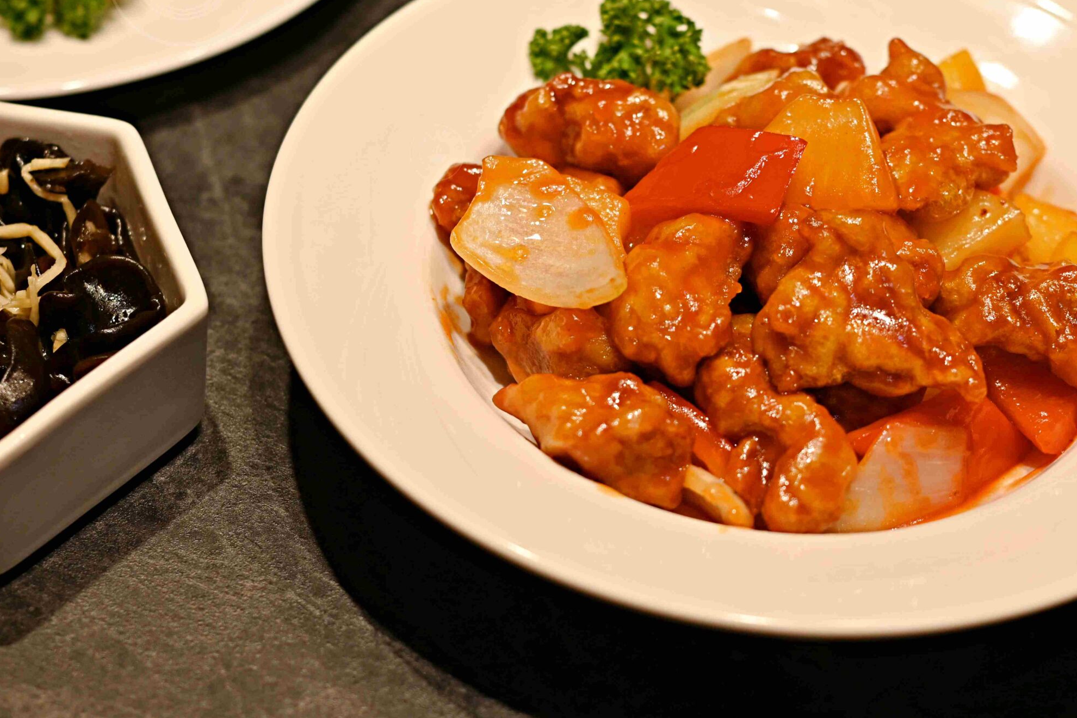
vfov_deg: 14.1
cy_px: 258
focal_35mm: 97
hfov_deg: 21.0
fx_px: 2902
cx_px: 580
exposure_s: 1/200
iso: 100
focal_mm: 50
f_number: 2.8
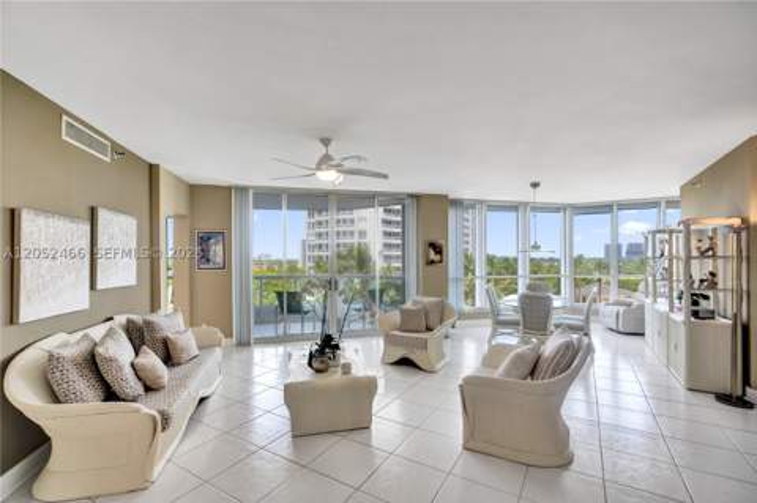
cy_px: 252
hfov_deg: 96.8
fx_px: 336
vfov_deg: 73.6
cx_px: 378
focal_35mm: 16
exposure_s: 1/160
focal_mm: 16
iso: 320
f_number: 4
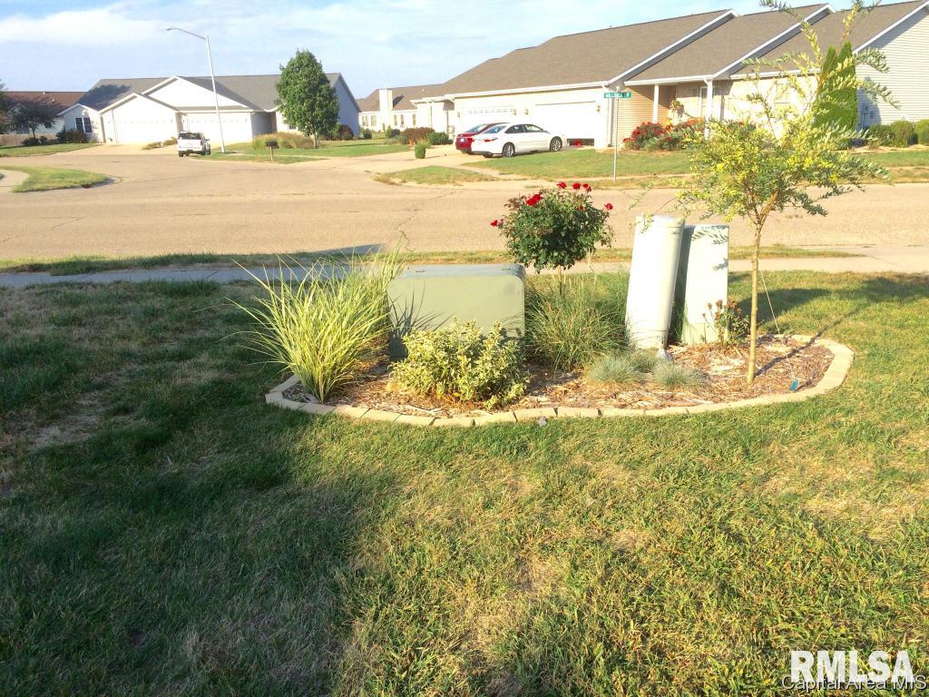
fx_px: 778
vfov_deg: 48.2
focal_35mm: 29
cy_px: 348
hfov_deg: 61.7
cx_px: 464
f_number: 2.2
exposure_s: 1/1580
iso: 32
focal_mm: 4.15
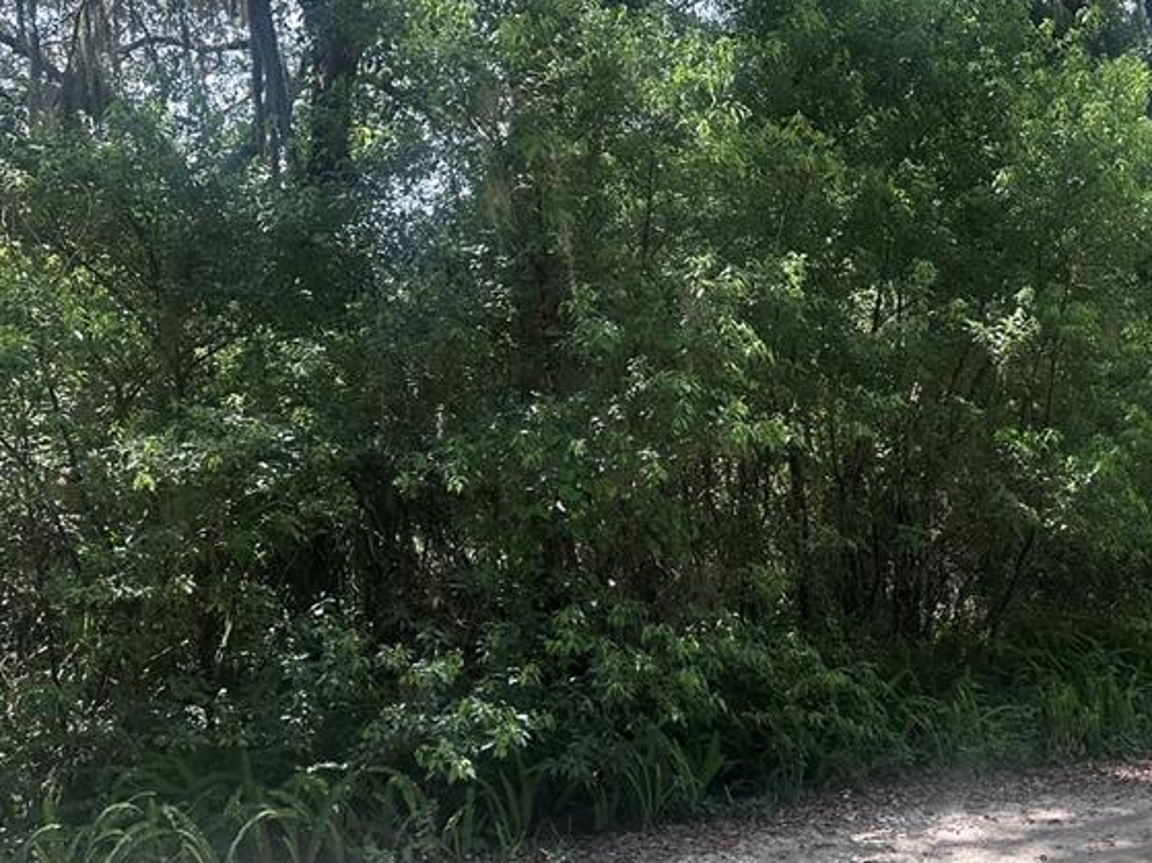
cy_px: 519
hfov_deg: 41.8
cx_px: 855
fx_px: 1464
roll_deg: +0.8
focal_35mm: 44
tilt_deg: -0.7
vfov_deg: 32.8
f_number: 1.78
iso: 80
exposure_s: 1/630
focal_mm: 6.86
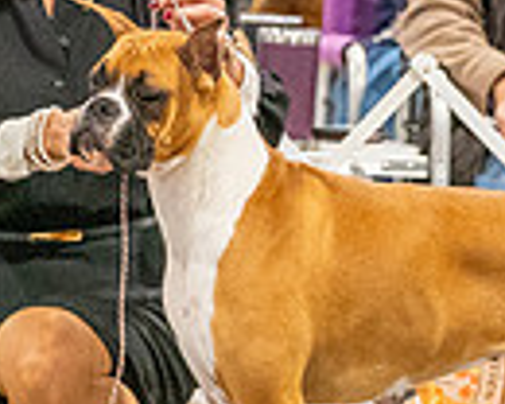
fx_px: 9461
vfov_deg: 2.4
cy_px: -12
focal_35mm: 633
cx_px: 254
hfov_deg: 3.1
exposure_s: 1/250
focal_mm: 130
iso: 6400
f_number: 3.2
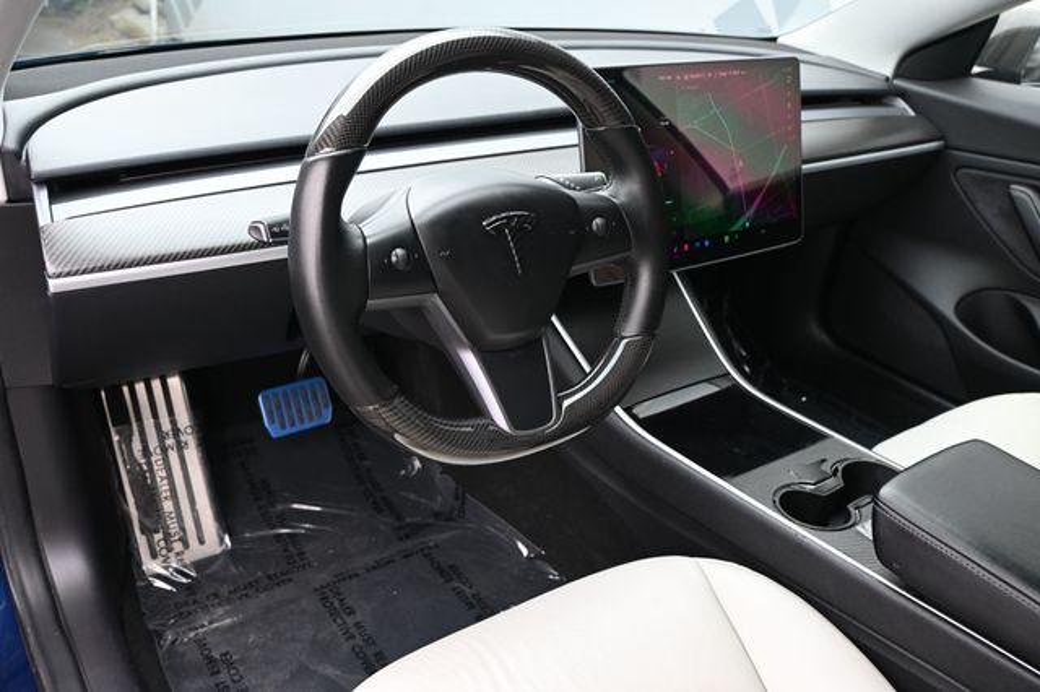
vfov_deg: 41.7
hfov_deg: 59.5
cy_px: 346
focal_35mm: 32
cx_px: 520
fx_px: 909
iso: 400
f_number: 4
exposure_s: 1/160
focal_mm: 21
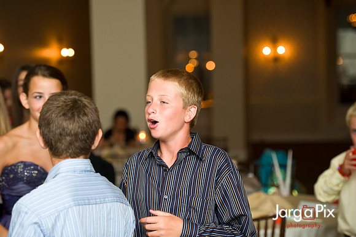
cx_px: 178
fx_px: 909
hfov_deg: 22.2
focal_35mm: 92
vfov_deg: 14.8
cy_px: 118
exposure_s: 1/125
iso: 1600
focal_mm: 92
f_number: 3.2
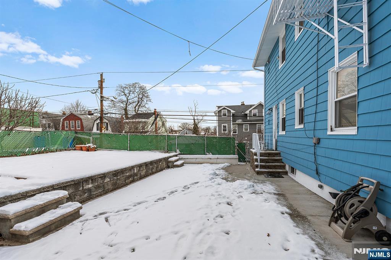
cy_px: 130
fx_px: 174
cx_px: 196
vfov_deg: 73.7
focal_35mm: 16
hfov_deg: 96.8
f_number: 8
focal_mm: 16
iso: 100
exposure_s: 1/250
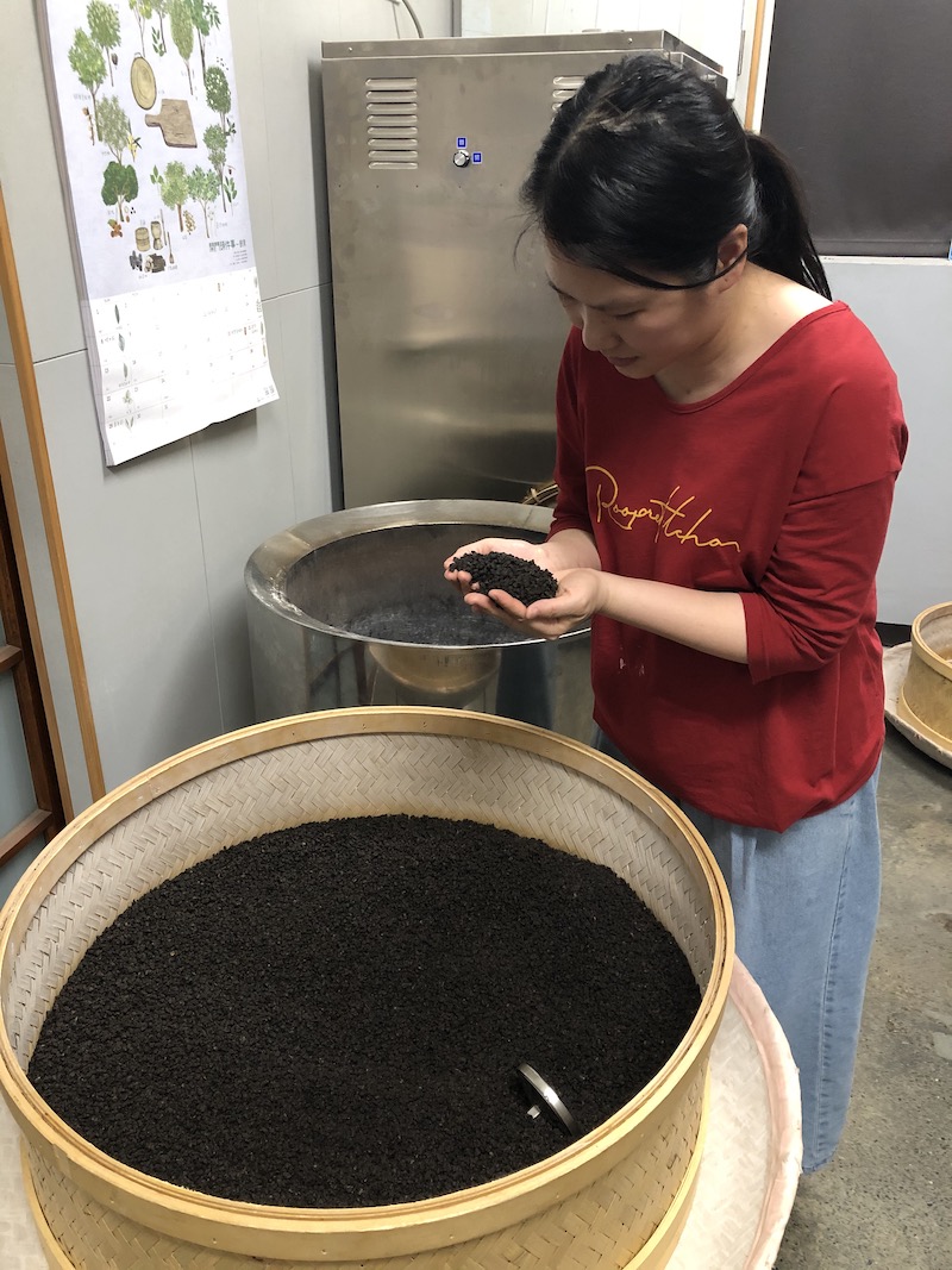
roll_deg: +0.1
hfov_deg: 49.7
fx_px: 1027
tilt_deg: -24.9
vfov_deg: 63.4
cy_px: 635
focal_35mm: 28
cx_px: 476
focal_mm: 3.99
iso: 100
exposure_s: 1/13
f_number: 1.8
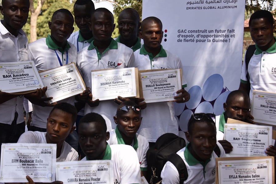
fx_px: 598
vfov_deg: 17.5
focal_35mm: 78
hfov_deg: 26.0
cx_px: 118
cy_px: 81
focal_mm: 58
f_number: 5
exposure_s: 1/1600
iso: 640
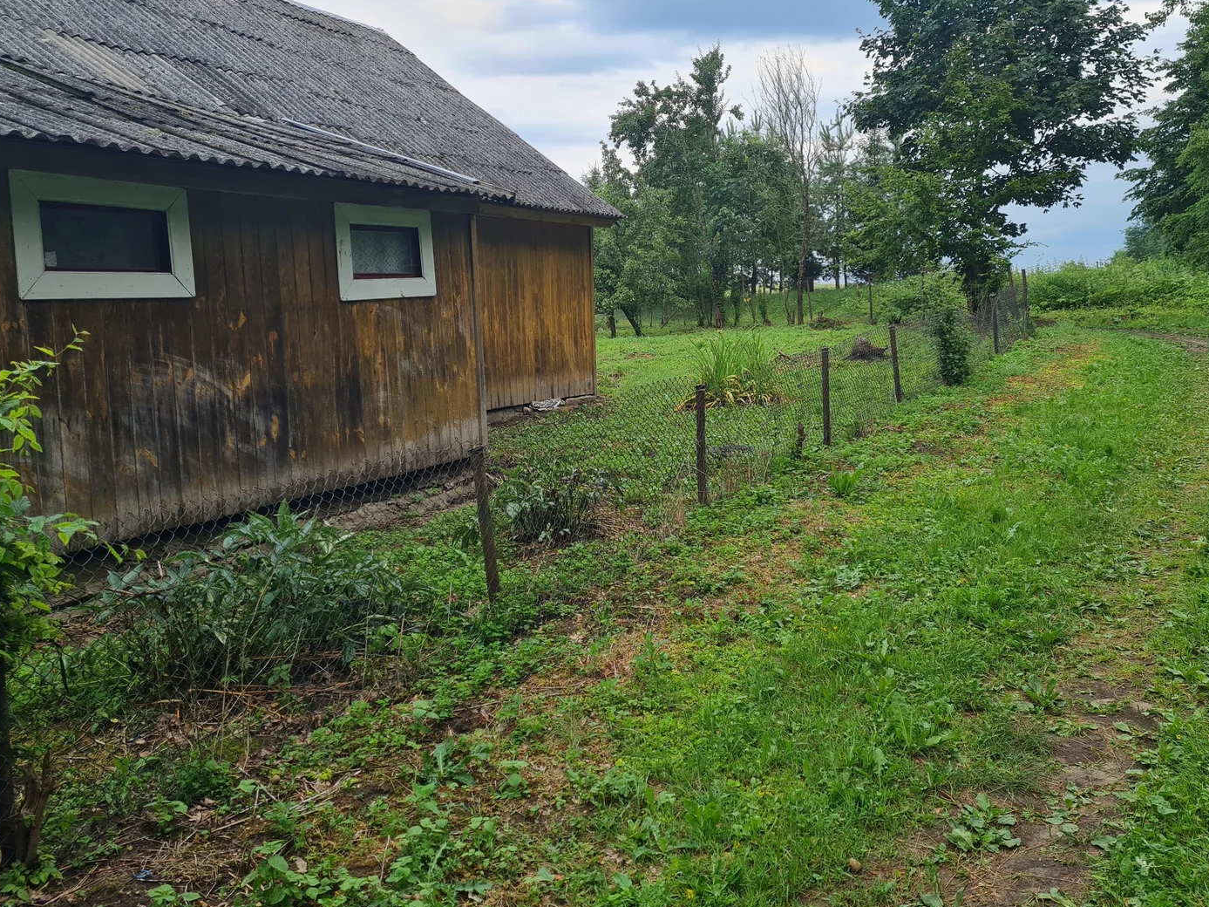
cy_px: 396
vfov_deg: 46.7
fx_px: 1048
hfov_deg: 59.9
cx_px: 628
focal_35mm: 30
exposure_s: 1/714
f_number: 1.8
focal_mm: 5.4
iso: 50
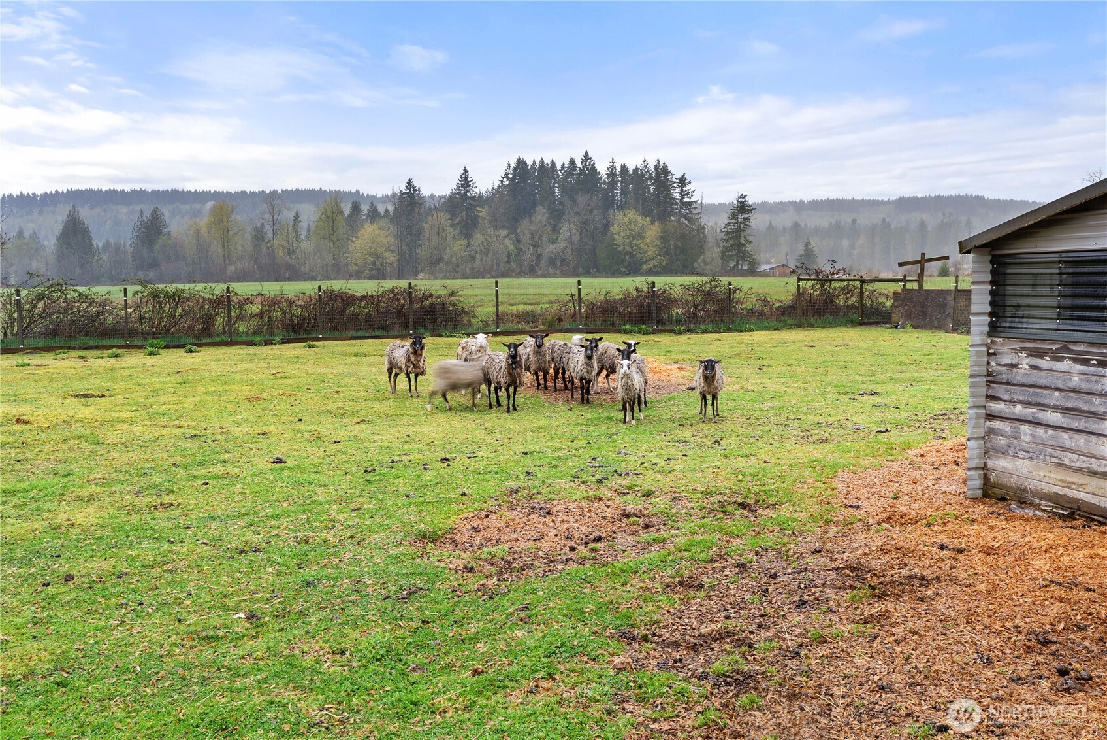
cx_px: 554
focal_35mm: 35
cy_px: 370
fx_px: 1077
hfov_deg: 54.4
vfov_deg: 37.9
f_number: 22
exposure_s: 1/3
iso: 80
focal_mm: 35
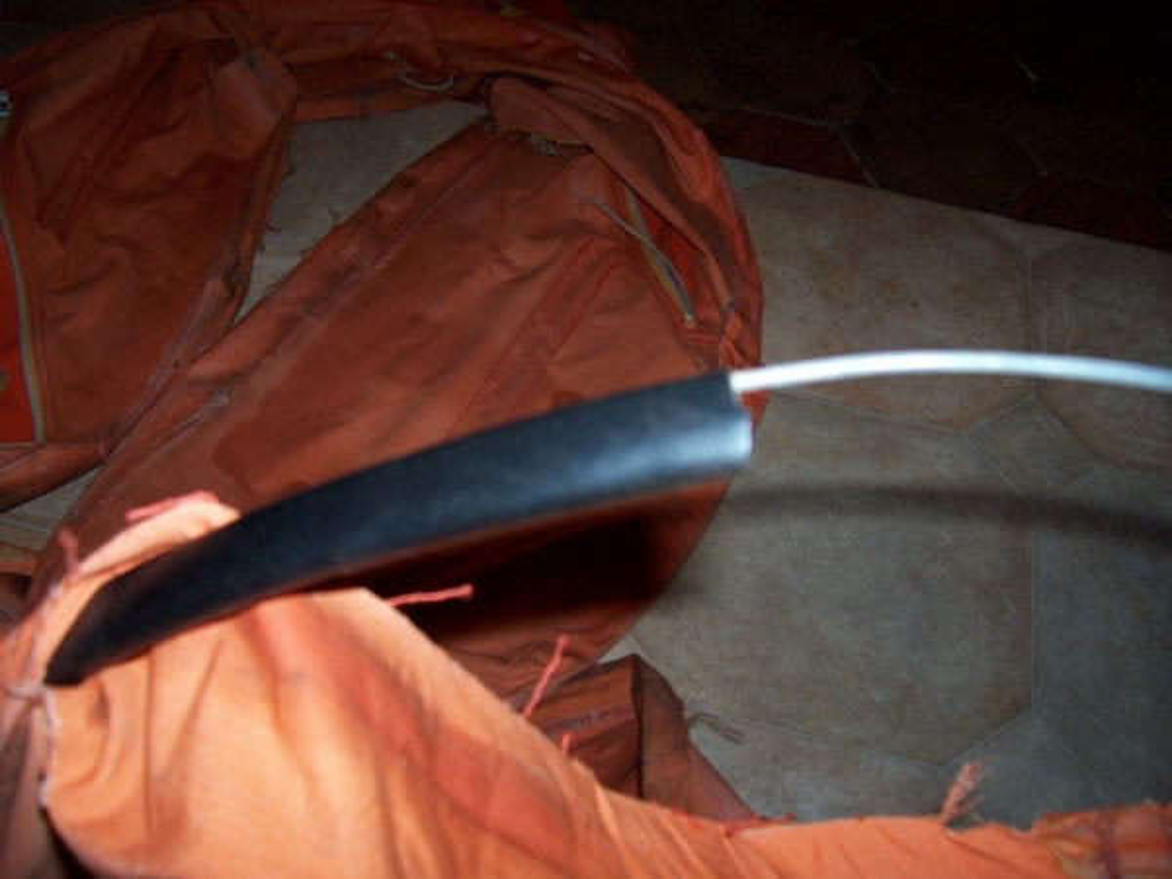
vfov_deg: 41.8
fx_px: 1151
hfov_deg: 54.0
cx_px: 586
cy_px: 440
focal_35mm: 34
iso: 140
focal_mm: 5.6
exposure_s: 1/112
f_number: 2.7
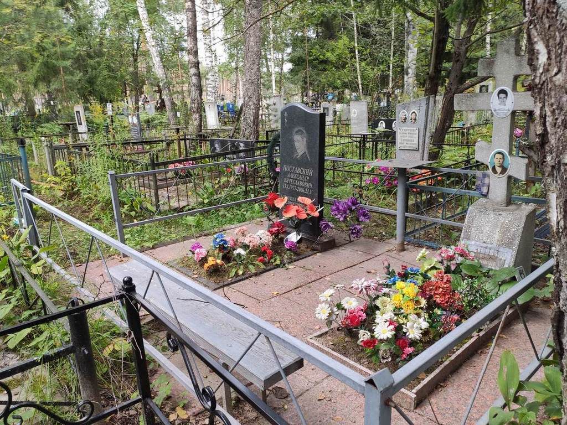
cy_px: 212
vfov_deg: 53.1
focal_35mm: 26
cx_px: 284
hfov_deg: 67.3
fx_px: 426
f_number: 1.75
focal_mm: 4.77
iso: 165
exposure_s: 1/120
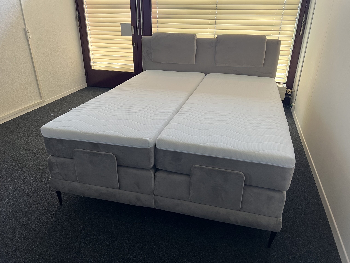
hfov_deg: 67.3
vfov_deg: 53.1
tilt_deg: -26.2
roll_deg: -0.4
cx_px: 175
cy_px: 132
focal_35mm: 26
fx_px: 263
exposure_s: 1/81
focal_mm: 5.7
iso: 125
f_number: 1.5
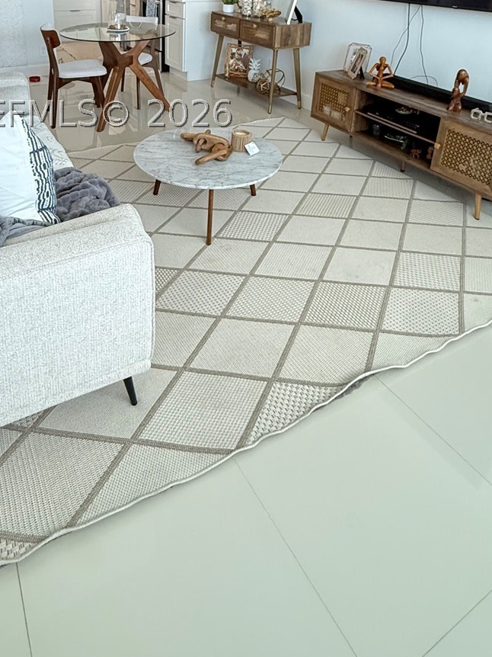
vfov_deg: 60.7
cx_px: 187
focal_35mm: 26
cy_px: 114
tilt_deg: -17.4
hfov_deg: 52.5
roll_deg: -1.7
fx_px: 493
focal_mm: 2.22
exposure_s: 1/60
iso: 500
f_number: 2.2
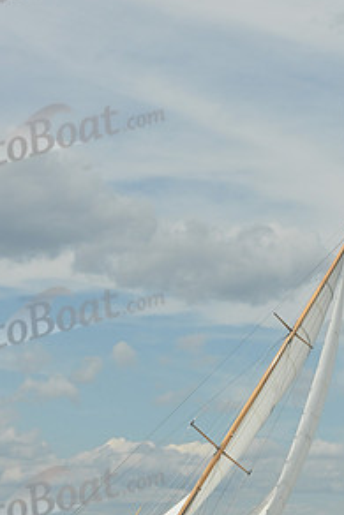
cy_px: 208
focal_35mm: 139
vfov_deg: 14.7
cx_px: 257
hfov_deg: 9.9
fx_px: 1990
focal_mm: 70
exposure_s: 1/1250
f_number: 13
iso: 320
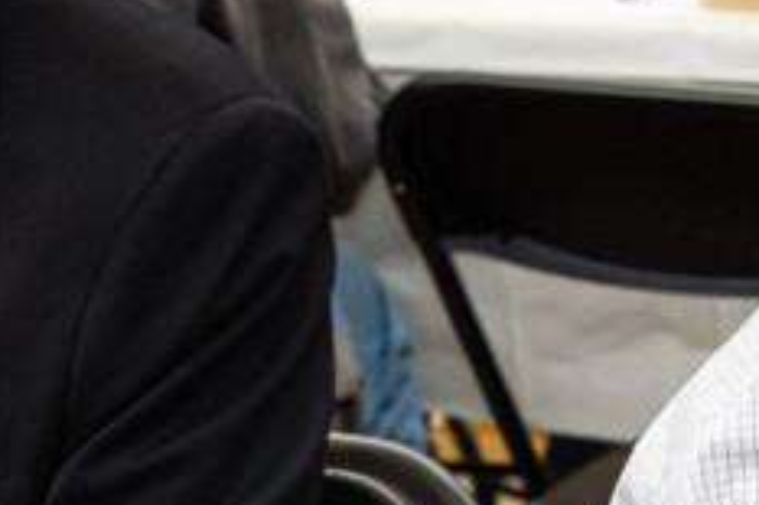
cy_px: 189
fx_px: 4361
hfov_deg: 9.2
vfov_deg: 6.6
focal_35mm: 207
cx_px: 1605
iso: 4000
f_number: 5.6
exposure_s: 1/125
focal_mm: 36
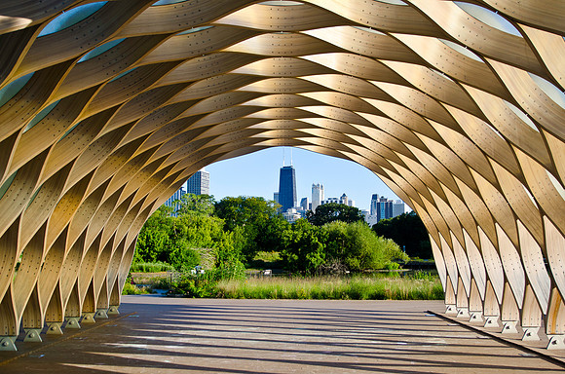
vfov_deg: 36.7
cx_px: 282
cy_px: 187
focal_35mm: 36
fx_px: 564
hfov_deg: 53.2
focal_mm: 24
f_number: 2.8
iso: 100
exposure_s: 1/800
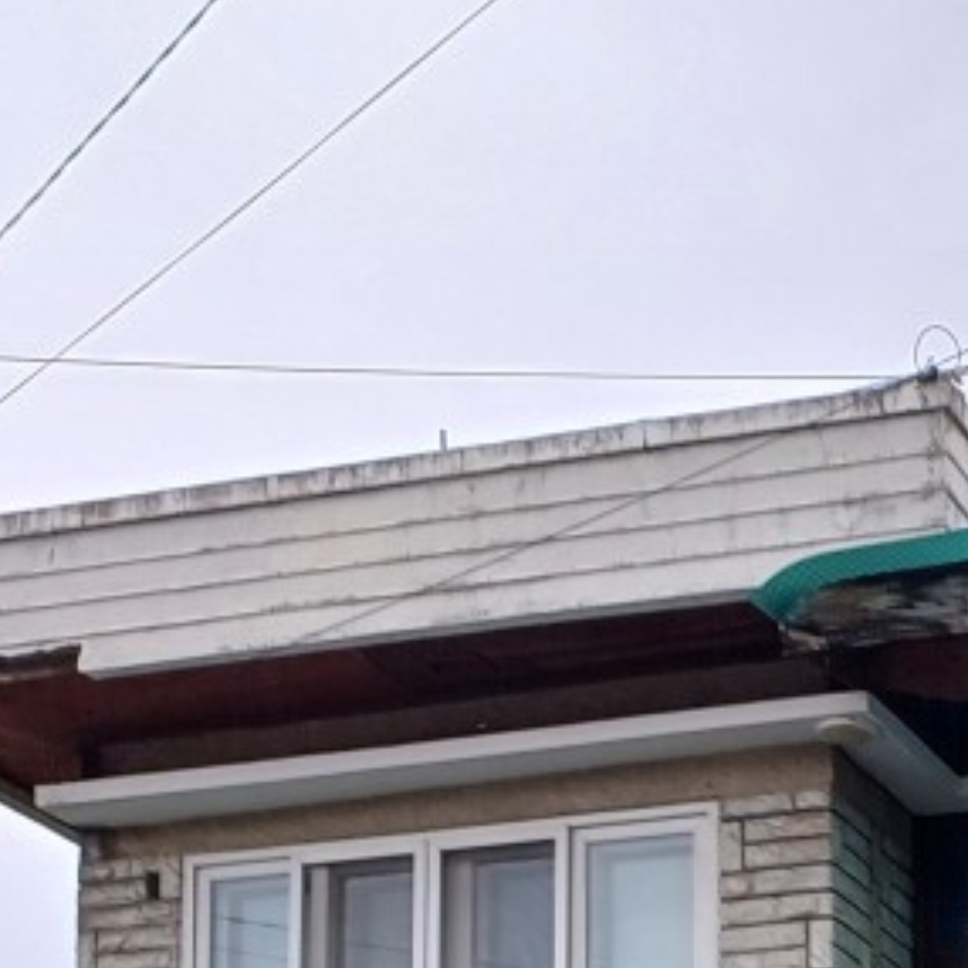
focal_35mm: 91
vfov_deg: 16.7
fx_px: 2879
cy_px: 1604
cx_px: 1198
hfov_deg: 18.0
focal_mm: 5.06
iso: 25
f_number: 1.8
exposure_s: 1/50
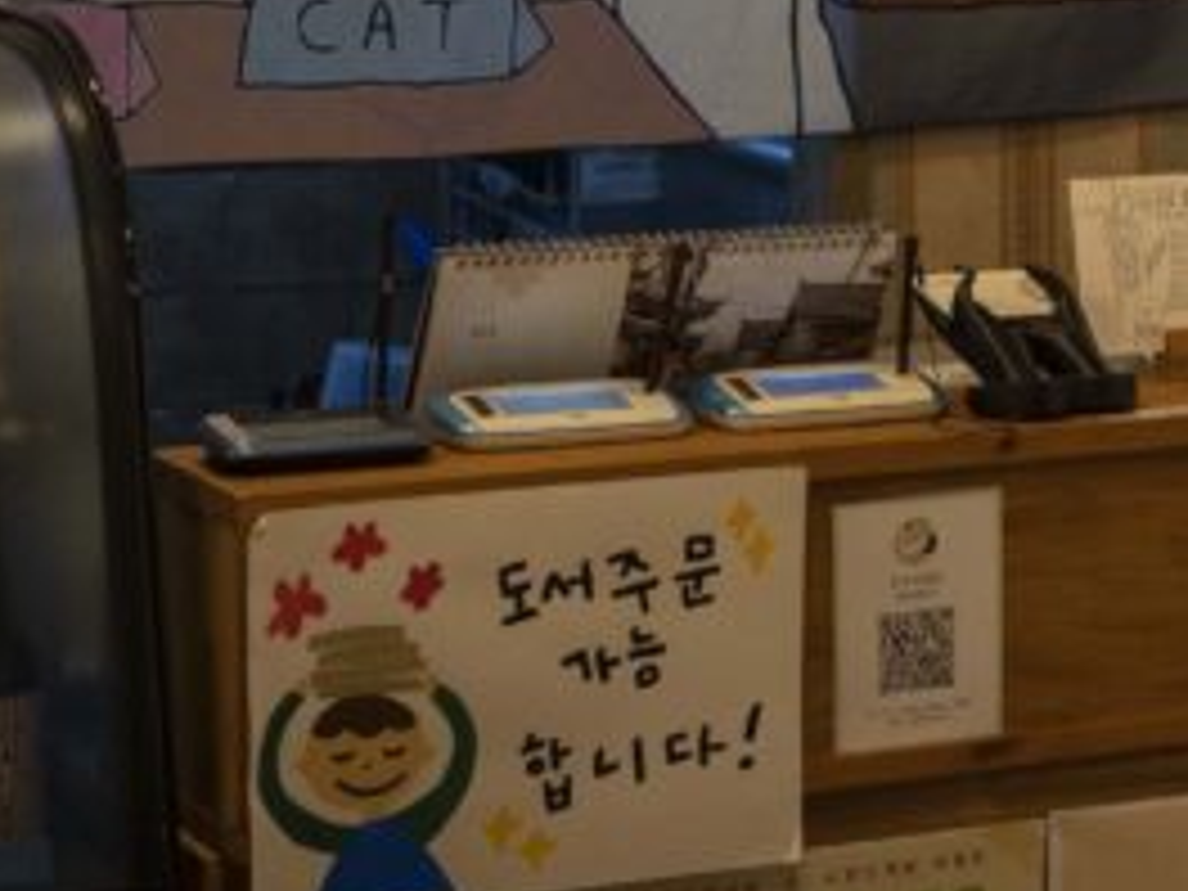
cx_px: 1638
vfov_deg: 10.6
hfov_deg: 13.7
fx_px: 4736
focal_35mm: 138
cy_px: -142
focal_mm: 37
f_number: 5
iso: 2000
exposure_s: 1/160
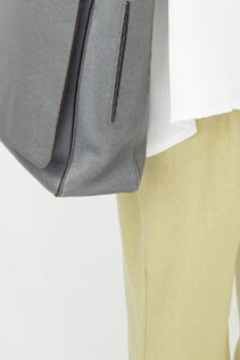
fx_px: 1618
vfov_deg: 12.2
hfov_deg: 8.4
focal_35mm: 162
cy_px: -149
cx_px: 233
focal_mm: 50
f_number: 6.3
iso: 640
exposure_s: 1/8
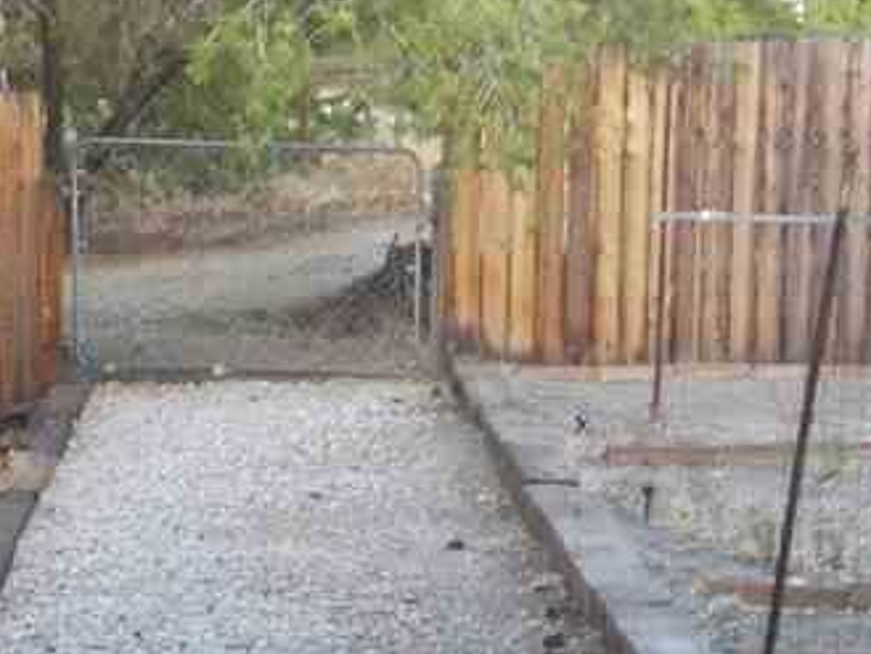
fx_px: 3423
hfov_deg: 14.4
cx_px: 733
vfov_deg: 10.6
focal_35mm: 136
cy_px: 890
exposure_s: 1/125
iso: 125
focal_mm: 6.3
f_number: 2.8
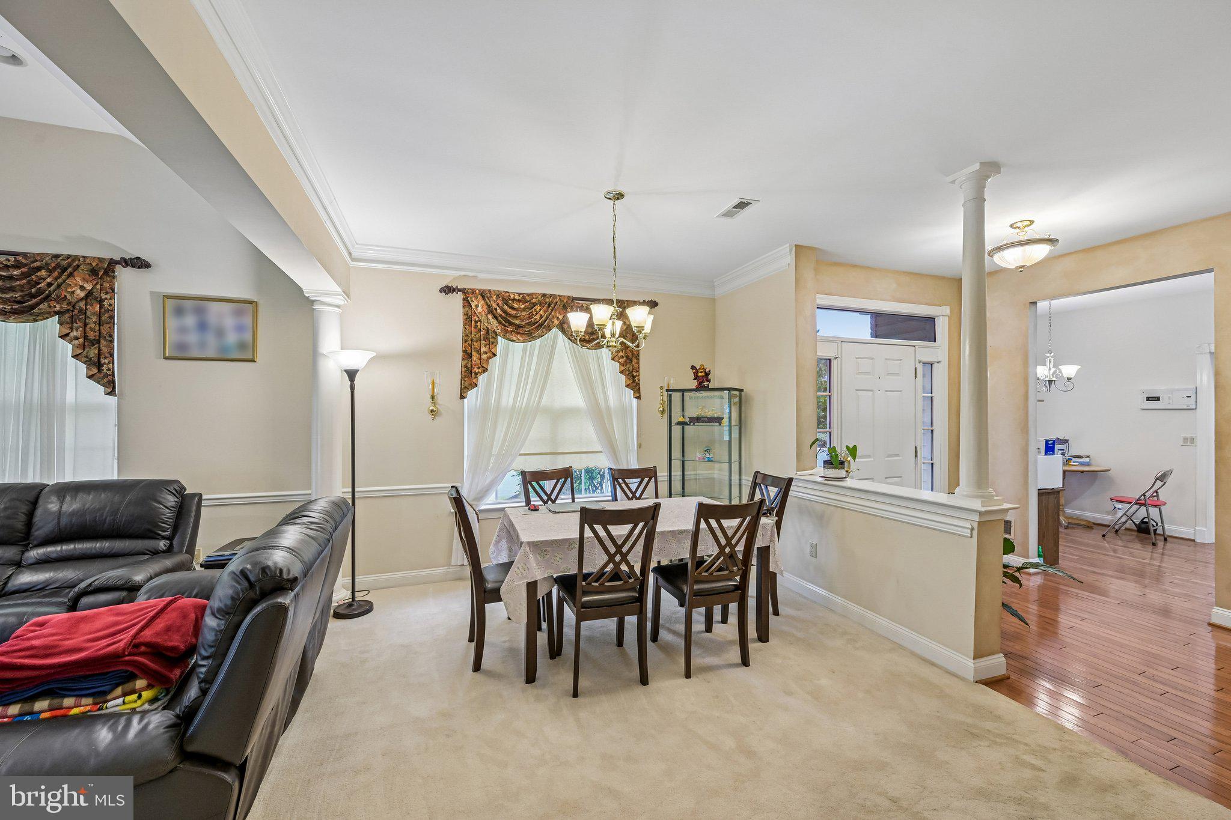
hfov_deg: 104.3
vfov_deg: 81.2
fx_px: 479
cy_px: 410
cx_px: 616
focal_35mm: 14
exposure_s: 1/6
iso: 400
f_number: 8
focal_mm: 14
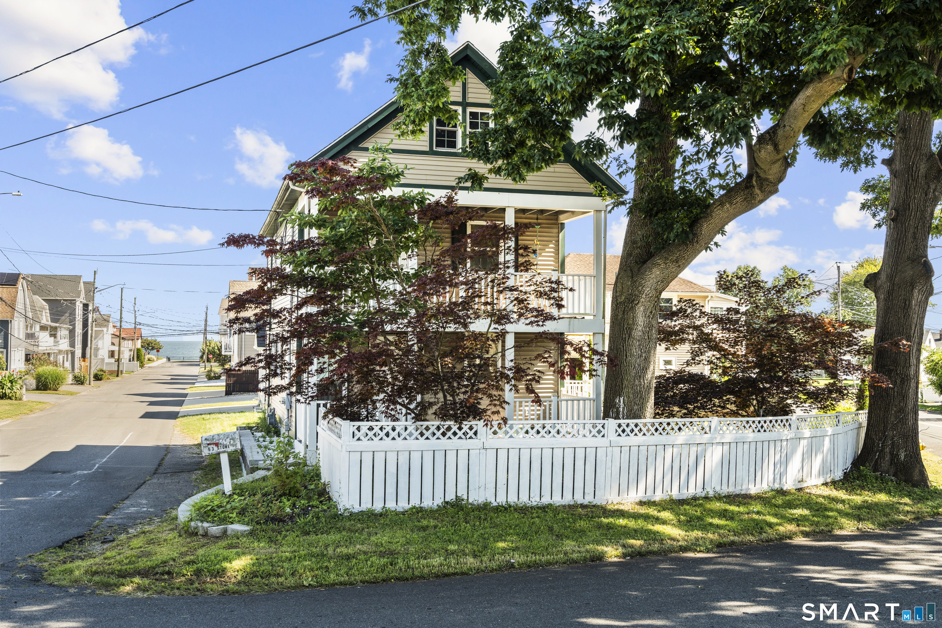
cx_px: 471
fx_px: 916
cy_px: 314
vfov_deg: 37.9
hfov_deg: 54.4
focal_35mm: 35
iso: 200
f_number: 9
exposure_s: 1/20
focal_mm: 35
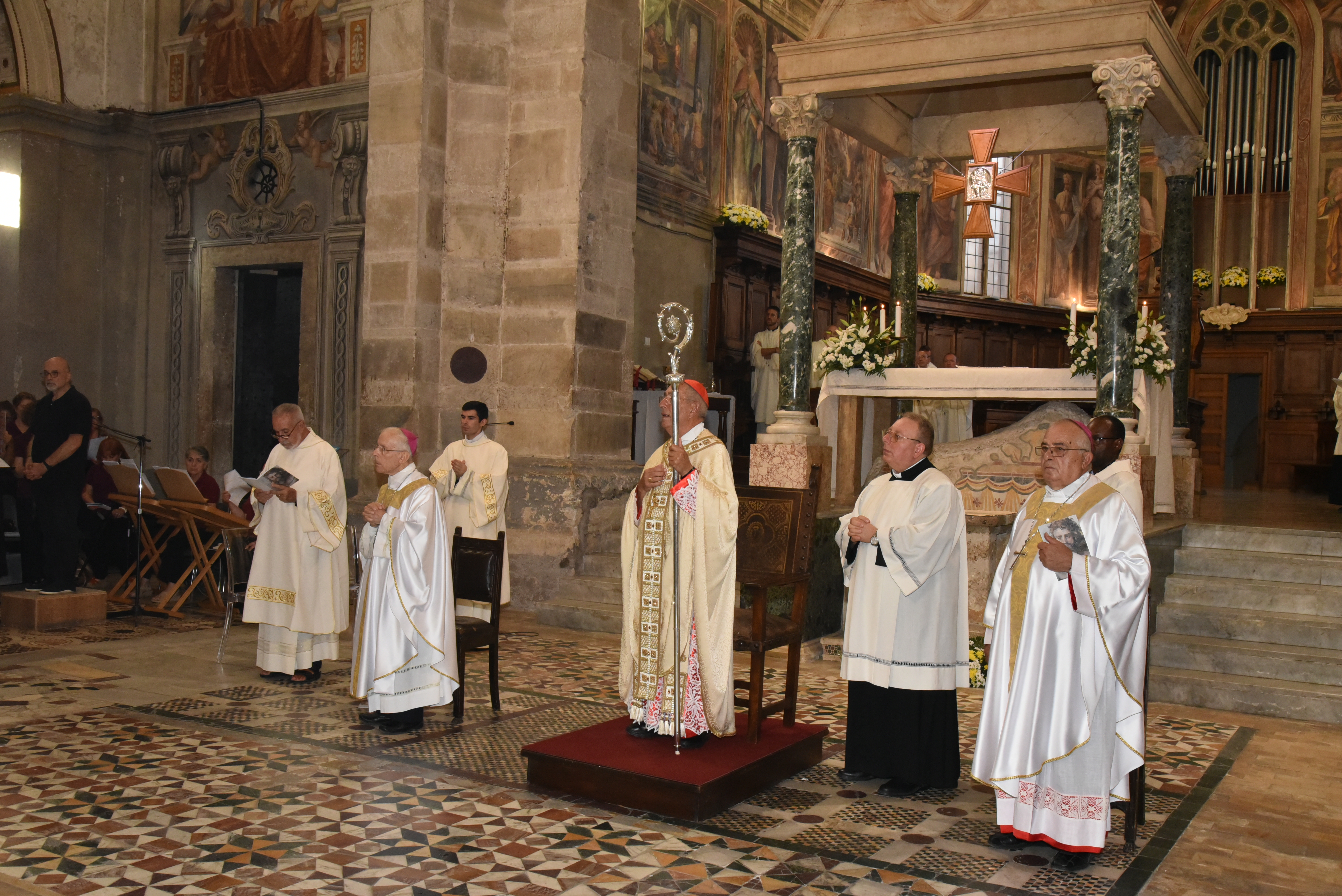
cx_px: 671
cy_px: 448
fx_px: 1268
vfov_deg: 38.9
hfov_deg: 55.8
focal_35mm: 34
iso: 4000
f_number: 10
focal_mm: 34
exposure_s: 1/60
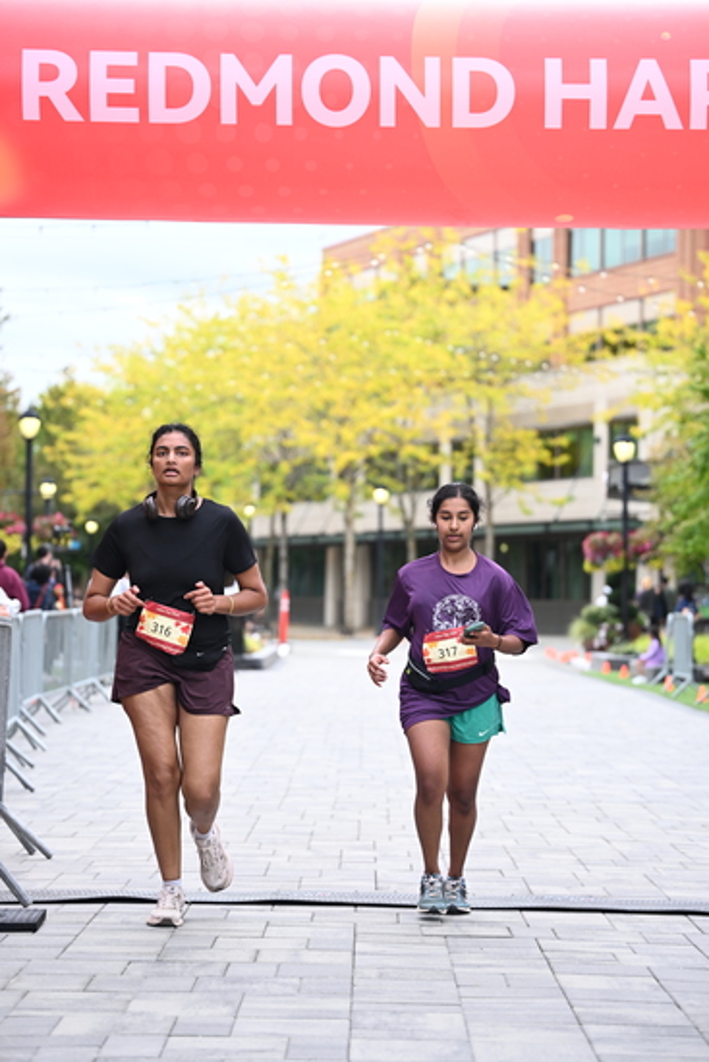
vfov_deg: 23.6
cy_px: 531
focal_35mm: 86
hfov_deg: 15.9
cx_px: 354
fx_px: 2539
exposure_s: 1/1600
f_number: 2.8
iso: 640
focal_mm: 86
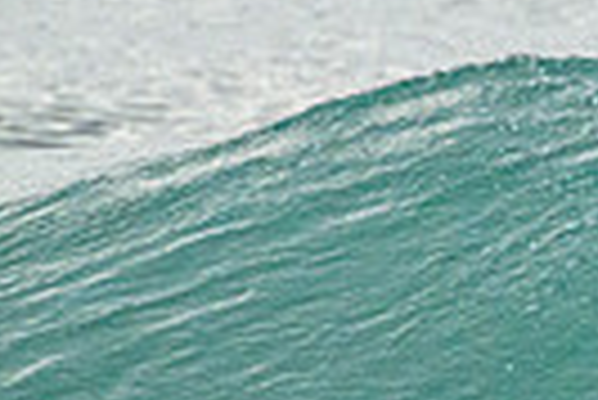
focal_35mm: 4793
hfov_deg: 0.4
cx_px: 1371
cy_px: 294
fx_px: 79703
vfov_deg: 0.3
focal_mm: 800
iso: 2500
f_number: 11
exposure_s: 1/2000
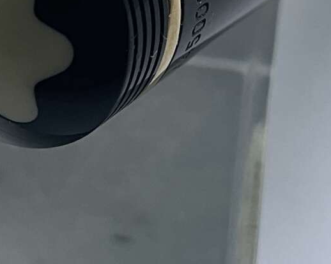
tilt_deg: -54.0
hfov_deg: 13.8
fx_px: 1371
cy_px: 45
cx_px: 171
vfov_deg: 11.0
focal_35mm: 140
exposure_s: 1/182
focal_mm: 3
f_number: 1.8
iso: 20
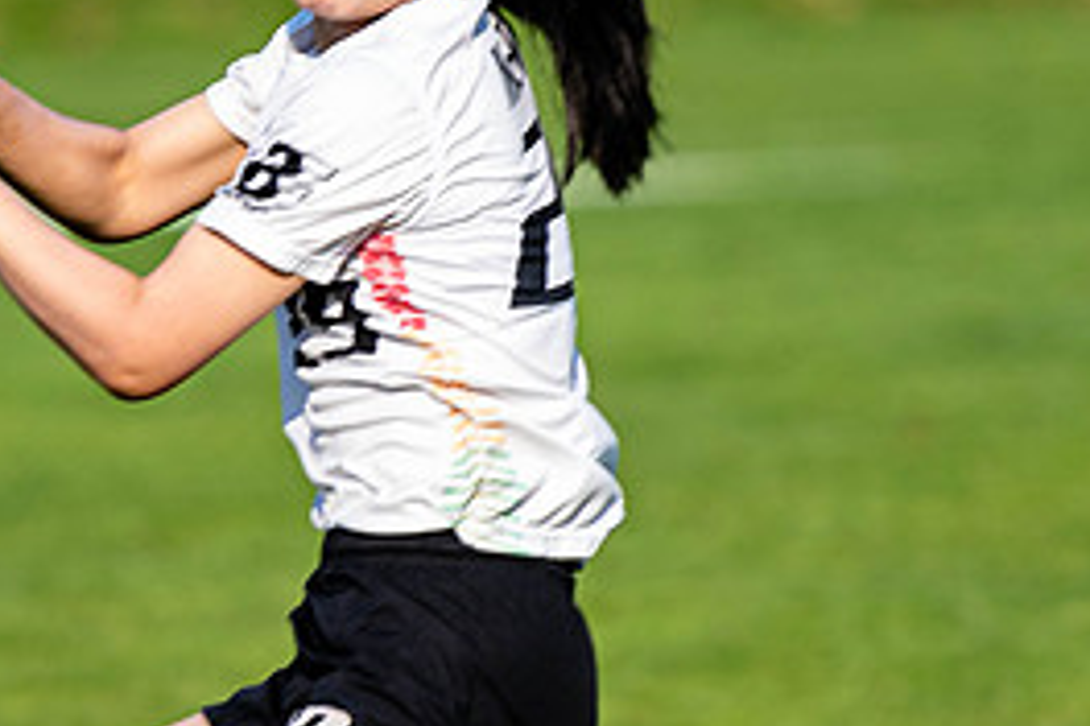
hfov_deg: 2.2
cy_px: 79
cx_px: 223
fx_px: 28247
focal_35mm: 933
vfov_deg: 1.5
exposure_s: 1/1000
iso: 100
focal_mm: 200
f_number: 3.2
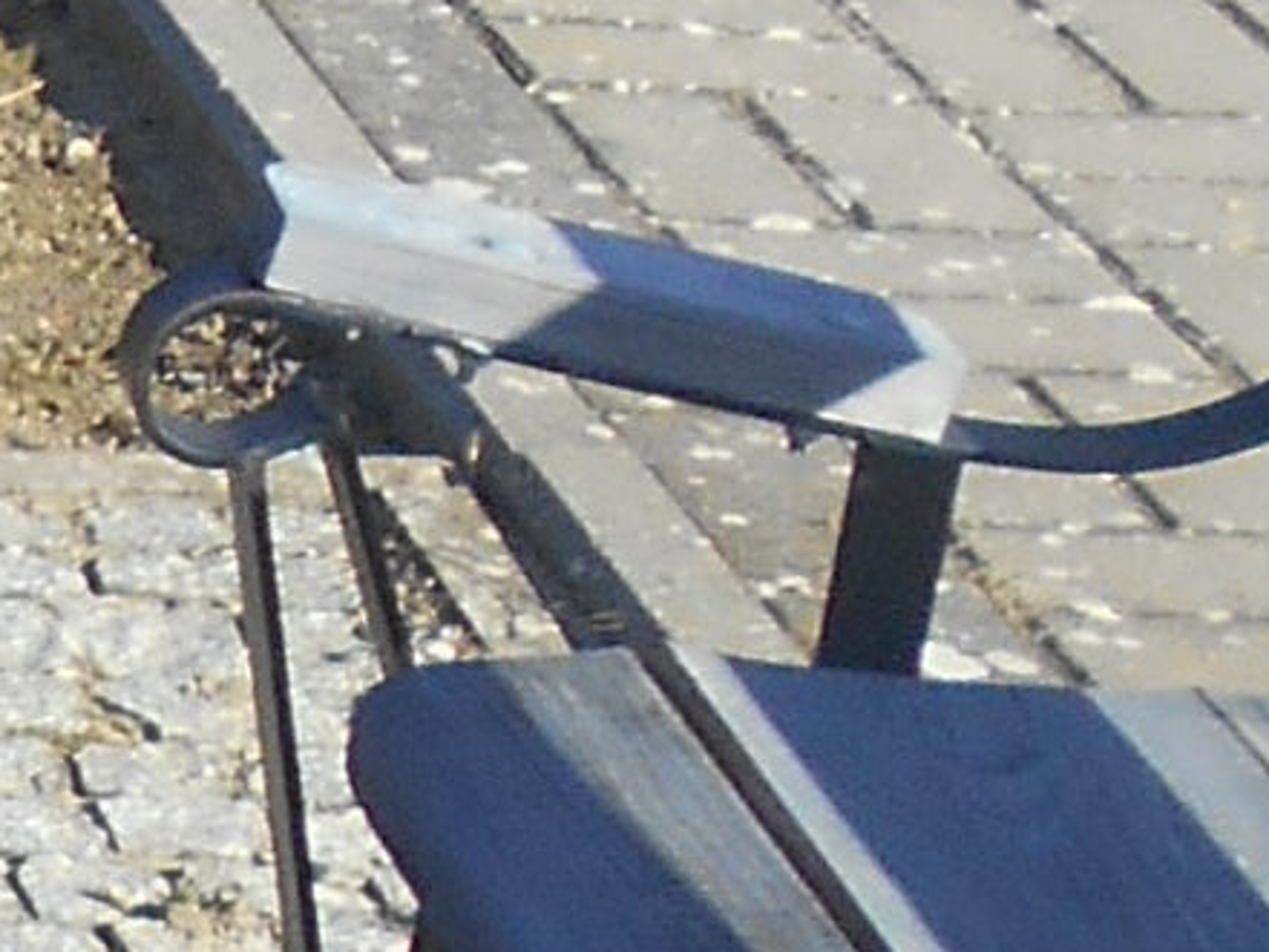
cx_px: -2469
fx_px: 7884
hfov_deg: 8.0
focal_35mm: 215
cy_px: 1542
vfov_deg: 6.8
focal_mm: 4.6
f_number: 3.2
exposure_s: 1/500
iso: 80
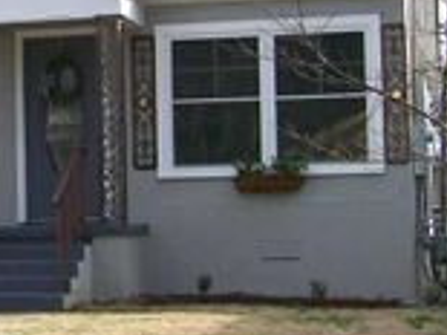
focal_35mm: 116
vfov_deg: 12.8
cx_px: -133
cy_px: 180
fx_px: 1497
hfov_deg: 16.1
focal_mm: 6
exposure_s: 1/615
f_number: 2.7
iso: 80
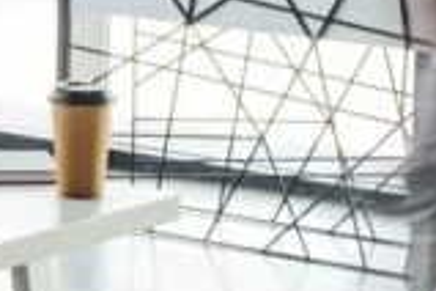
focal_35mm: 242
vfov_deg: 5.6
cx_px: -414
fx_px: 2931
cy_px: -151
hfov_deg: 8.1
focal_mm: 50
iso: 100
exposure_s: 1/4
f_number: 10
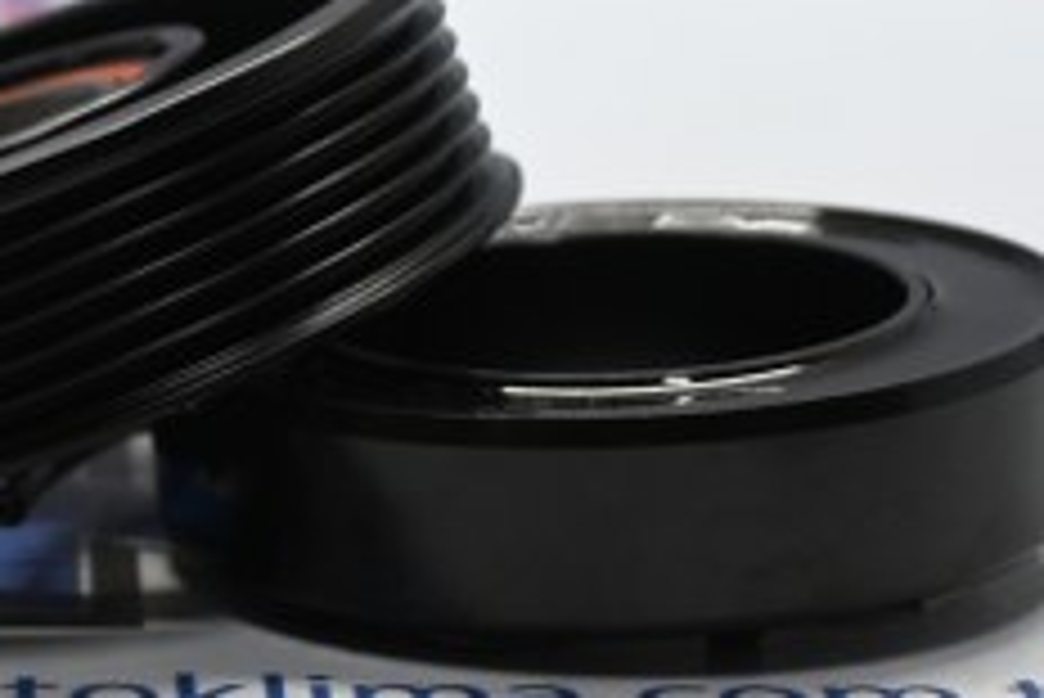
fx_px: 4498
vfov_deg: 8.8
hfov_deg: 12.9
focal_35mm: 155
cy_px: 95
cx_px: -162
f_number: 5.6
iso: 1000
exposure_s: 1/60
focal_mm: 40
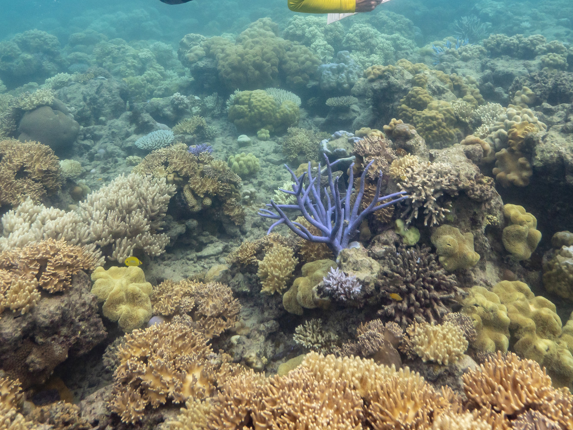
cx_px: 292
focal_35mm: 31
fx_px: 513
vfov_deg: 43.7
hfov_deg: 58.3
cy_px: 98
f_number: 5.6
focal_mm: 9
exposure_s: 1/125
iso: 400
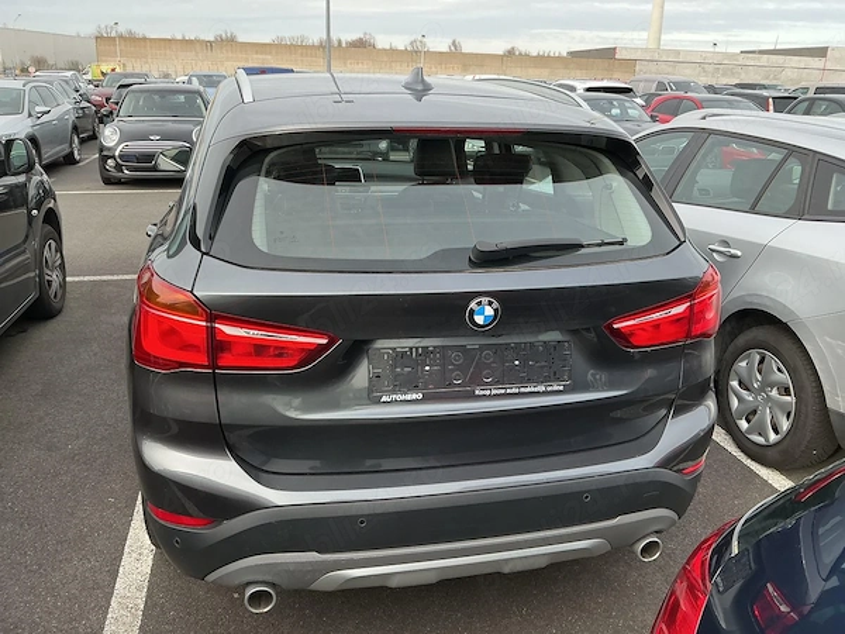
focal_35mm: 29
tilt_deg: -16.1
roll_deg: -2.4
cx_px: 422
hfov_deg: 61.7
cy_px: 317
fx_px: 708
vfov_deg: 48.2
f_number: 1.8
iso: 25
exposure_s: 1/305
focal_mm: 3
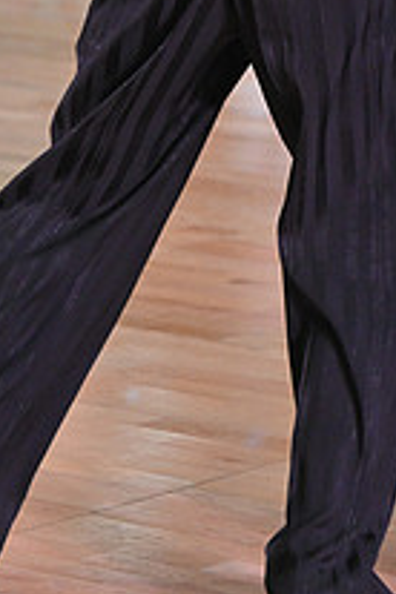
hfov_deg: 4.4
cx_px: 475
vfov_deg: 6.6
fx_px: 5082
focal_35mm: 308
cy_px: -132
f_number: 5
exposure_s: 1/320
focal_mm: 110
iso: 2500
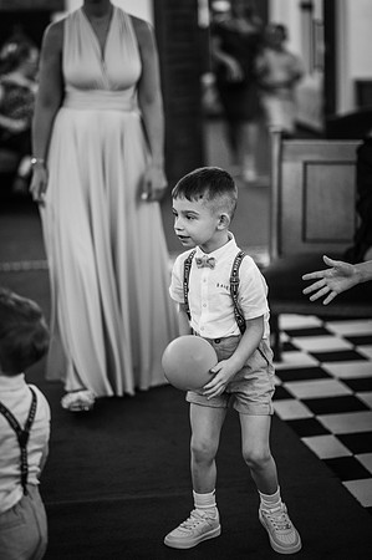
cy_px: 280
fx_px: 1320
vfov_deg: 23.9
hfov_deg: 16.0
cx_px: 186
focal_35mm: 85
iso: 1250
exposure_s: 1/200
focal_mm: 85
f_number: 1.8
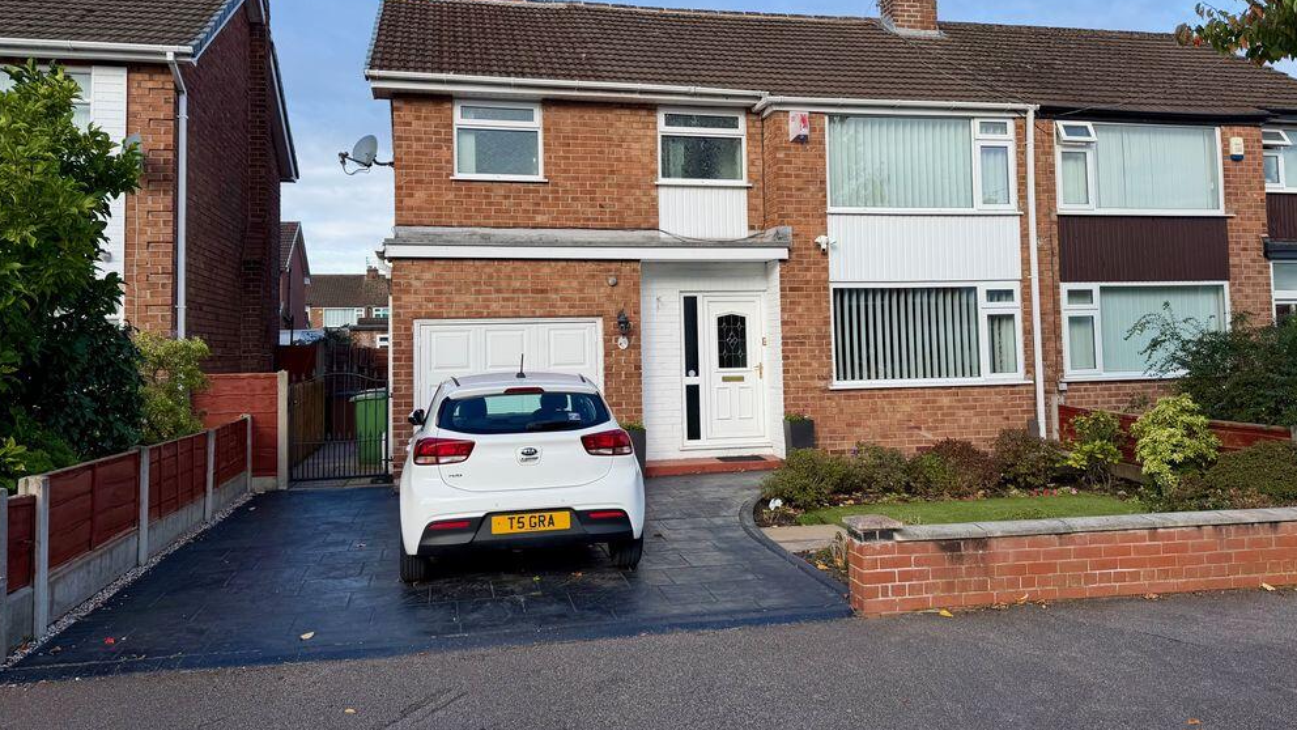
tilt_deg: +3.1
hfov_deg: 69.9
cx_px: 659
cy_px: 300
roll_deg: +1.7
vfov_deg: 42.7
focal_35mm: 27
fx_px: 929
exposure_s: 1/1812
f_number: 1.78
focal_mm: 6.76
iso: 80
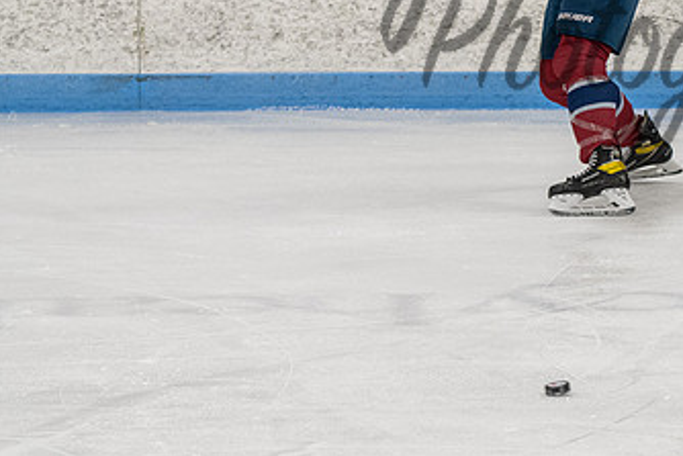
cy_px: 35
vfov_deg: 4.2
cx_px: 565
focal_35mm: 326
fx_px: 6187
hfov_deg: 6.3
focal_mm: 110
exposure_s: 1/800
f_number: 3.2
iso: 2000
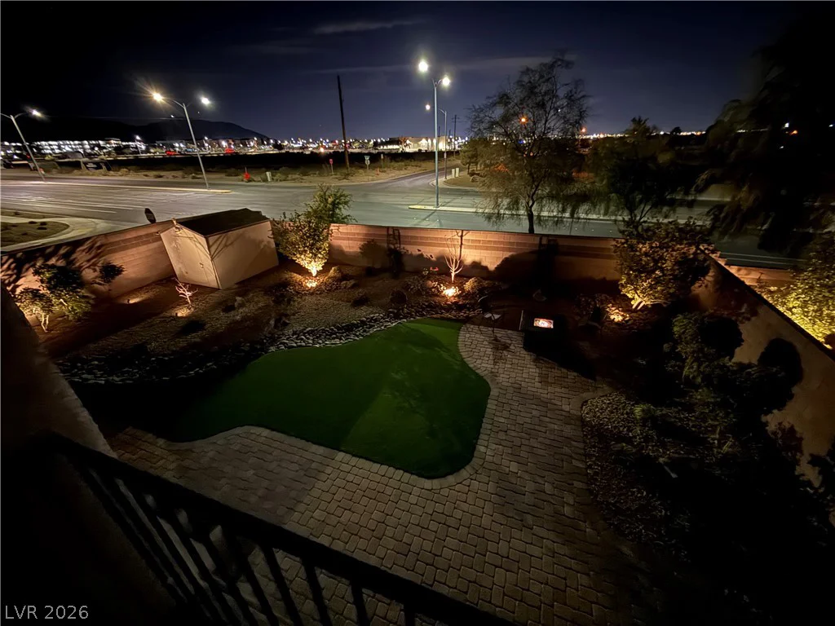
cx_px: 418
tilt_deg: -27.1
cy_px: 313
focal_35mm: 14
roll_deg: +2.6
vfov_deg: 85.7
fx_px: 338
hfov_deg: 102.1
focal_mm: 2.22
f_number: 2.2
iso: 1600
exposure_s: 1/4
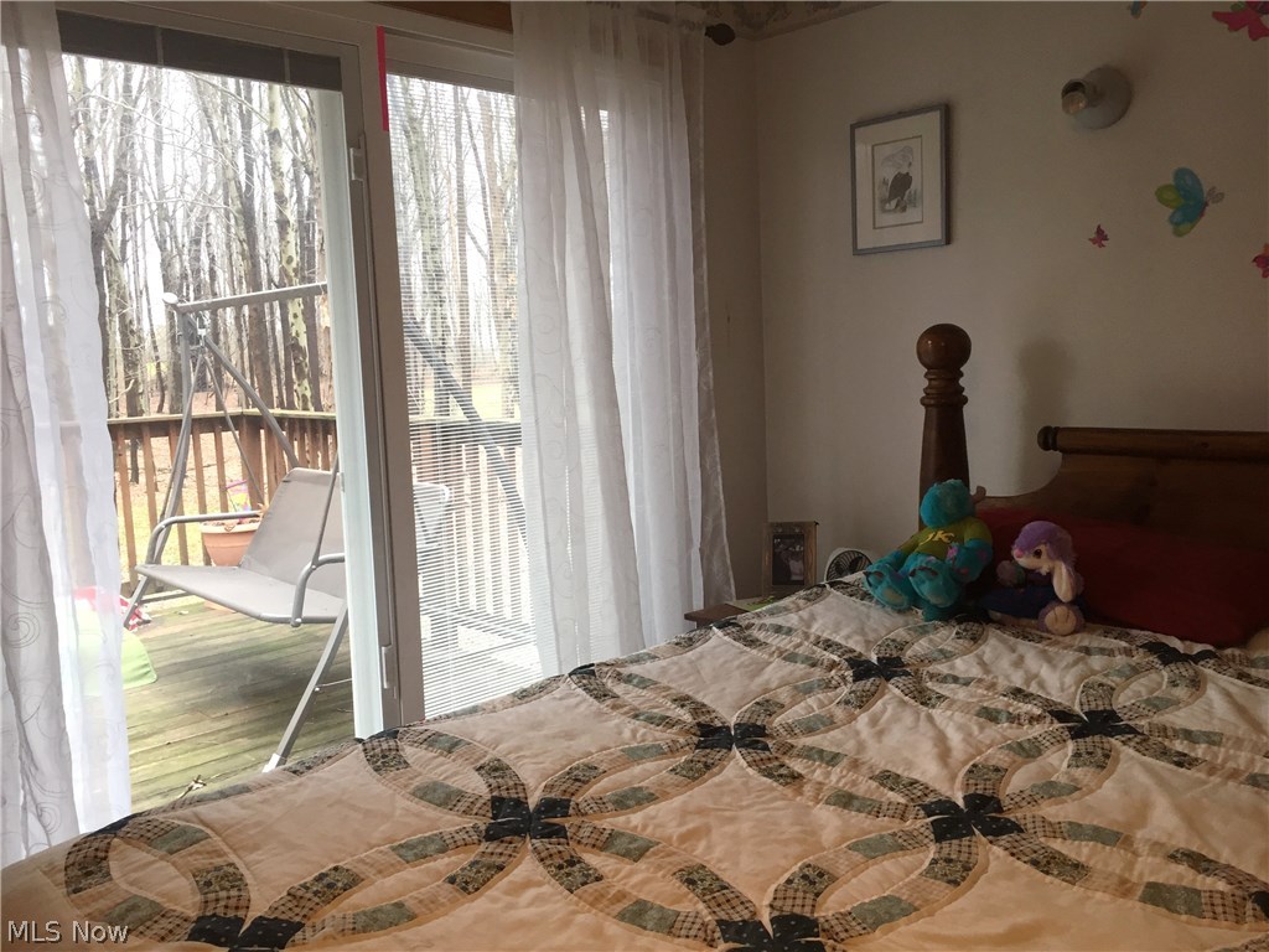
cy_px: 476
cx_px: 634
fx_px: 1063
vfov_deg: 48.2
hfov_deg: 61.7
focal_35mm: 29
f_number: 2.2
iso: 32
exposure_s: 1/40
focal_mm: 4.15
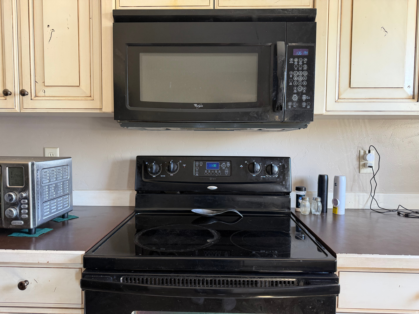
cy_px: 157
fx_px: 291
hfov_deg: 71.6
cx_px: 210
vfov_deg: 56.8
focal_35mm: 24
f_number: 1.78
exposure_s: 1/60
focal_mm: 6.76
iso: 320
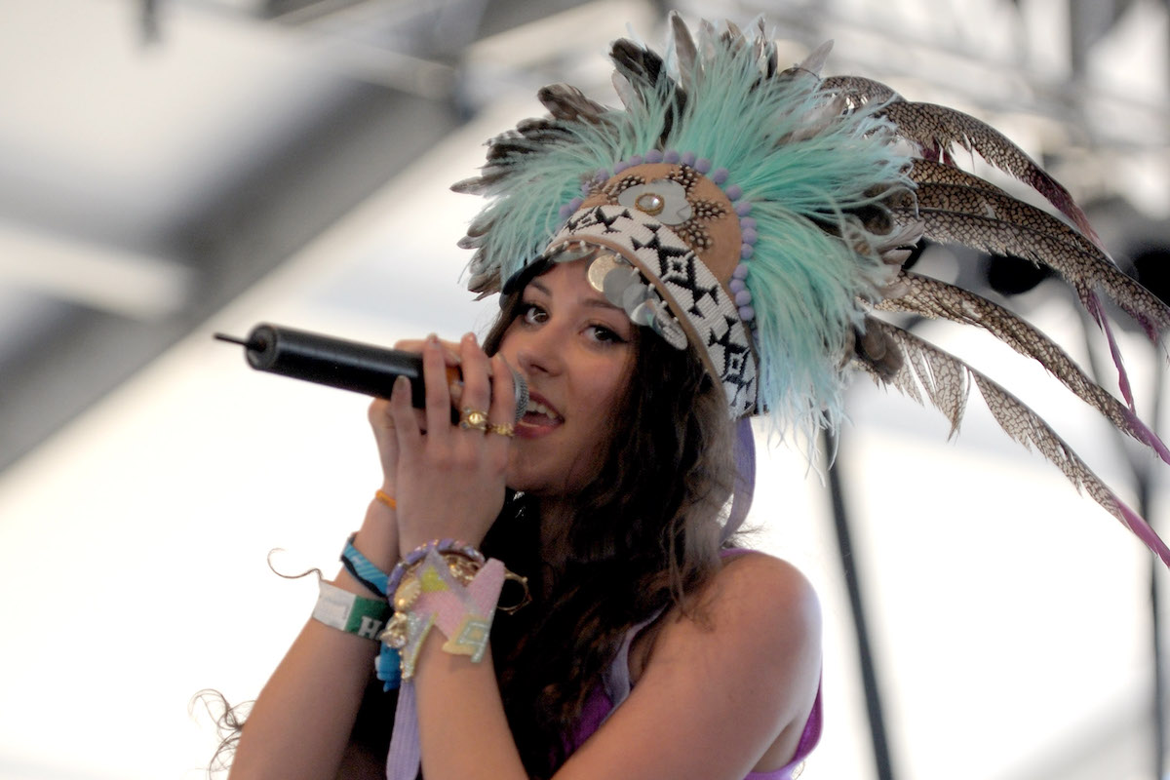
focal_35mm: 135
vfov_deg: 10.2
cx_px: 585
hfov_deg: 15.2
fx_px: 4387
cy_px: 390
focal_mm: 135
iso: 1000
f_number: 2.8
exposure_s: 1/2000
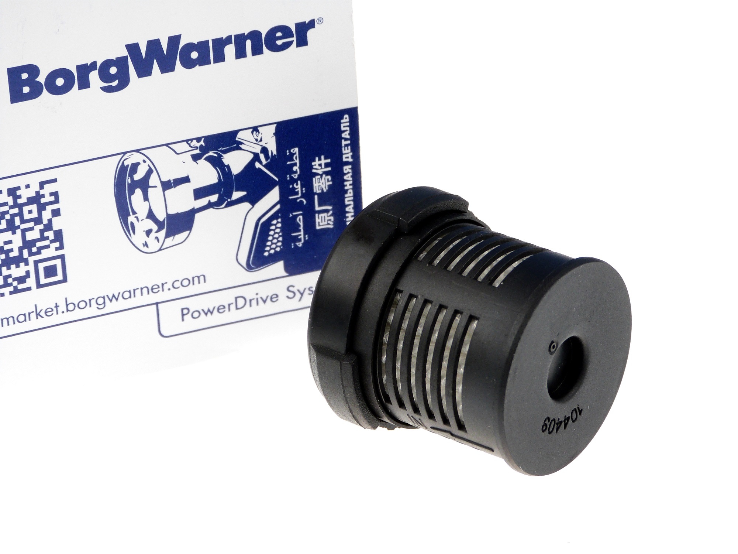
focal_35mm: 137
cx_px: 369
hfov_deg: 14.4
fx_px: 2921
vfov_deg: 10.8
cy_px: 277
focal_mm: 24.6
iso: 100
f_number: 3.6
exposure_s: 1/80
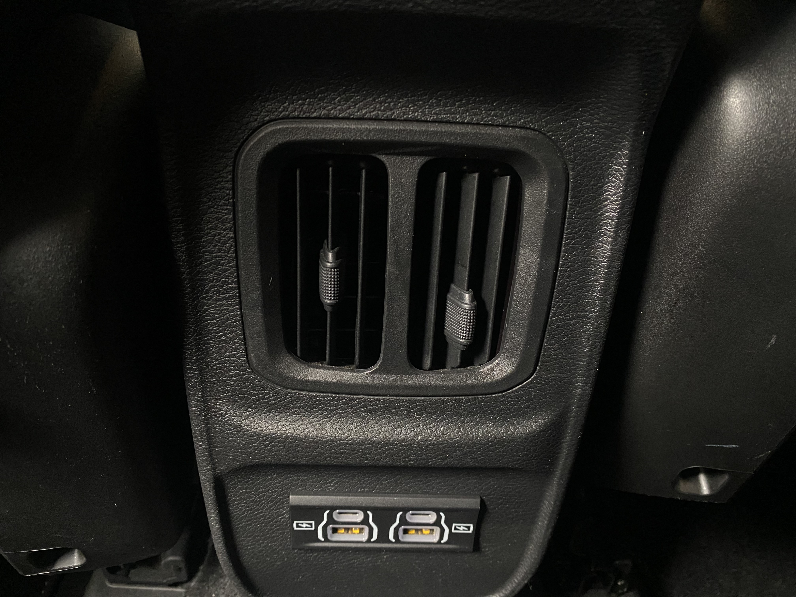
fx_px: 598
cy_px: 298
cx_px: 398
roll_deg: -5.7
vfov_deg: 53.1
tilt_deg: -30.7
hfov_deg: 67.3
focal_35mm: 26
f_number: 1.8
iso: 500
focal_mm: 4.25
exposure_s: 1/60
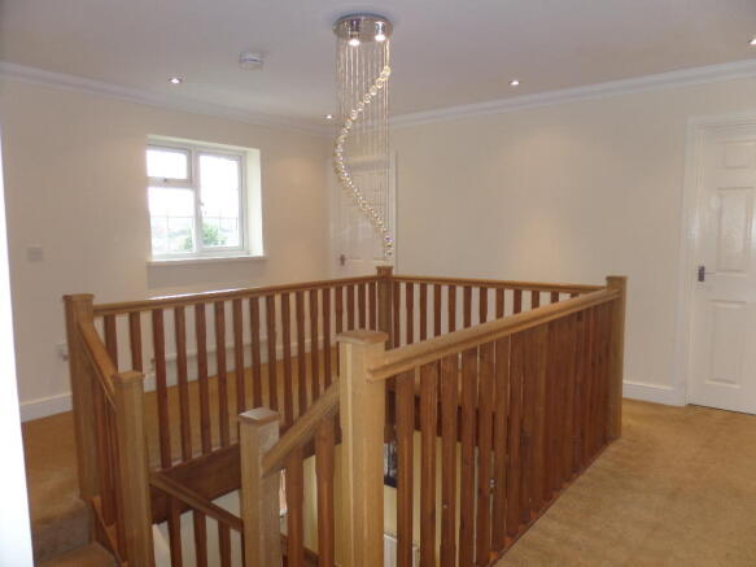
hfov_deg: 71.6
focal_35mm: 24
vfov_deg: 56.8
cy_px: 284
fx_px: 524
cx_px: 378
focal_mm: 4
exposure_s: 1/30
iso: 160
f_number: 3.2
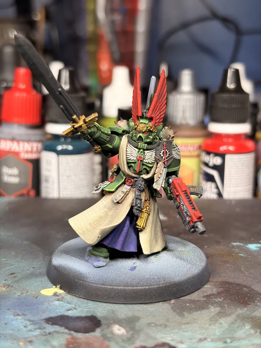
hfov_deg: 28.0
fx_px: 523
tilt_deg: -12.8
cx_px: 130
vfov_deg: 36.8
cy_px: 174
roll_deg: -0.1
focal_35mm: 52
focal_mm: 5.96
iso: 64
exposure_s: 1/120
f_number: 1.6
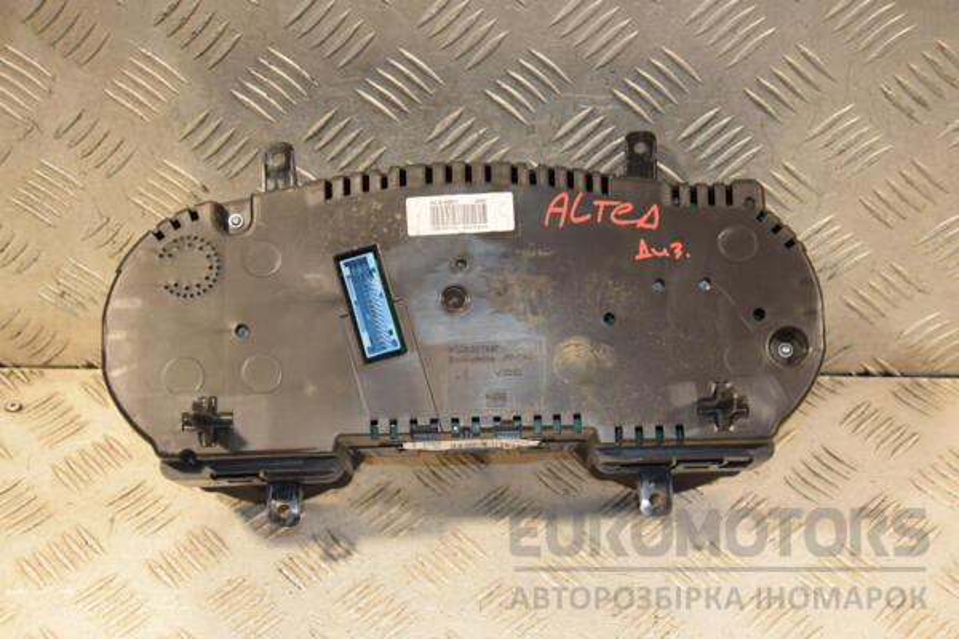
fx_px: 1518
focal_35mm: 57
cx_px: 480
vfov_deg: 23.8
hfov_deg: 35.1
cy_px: 320
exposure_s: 1/160
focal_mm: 38
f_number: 5
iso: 800
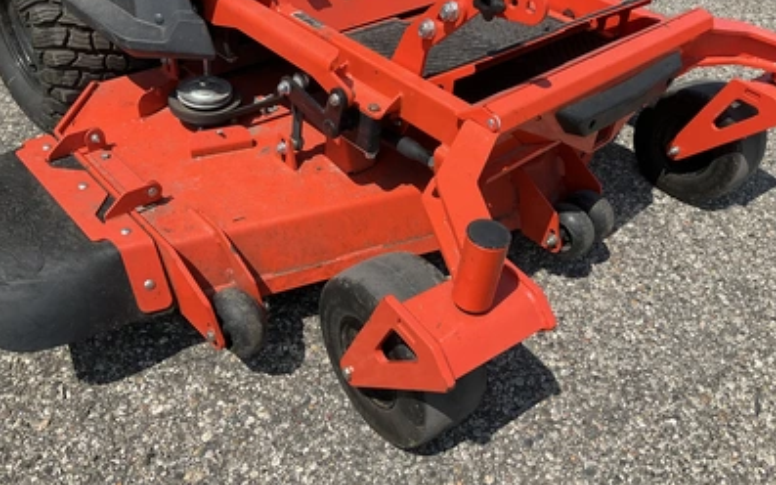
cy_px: 233
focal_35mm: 31
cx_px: 387
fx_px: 656
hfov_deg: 61.2
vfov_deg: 40.6
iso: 25
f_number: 1.8
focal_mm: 3
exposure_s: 1/1912
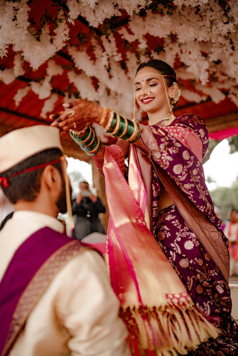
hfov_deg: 37.9
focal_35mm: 35
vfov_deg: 54.4
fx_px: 347
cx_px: 119
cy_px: 178
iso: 250
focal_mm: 35
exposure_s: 1/1000
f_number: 1.4
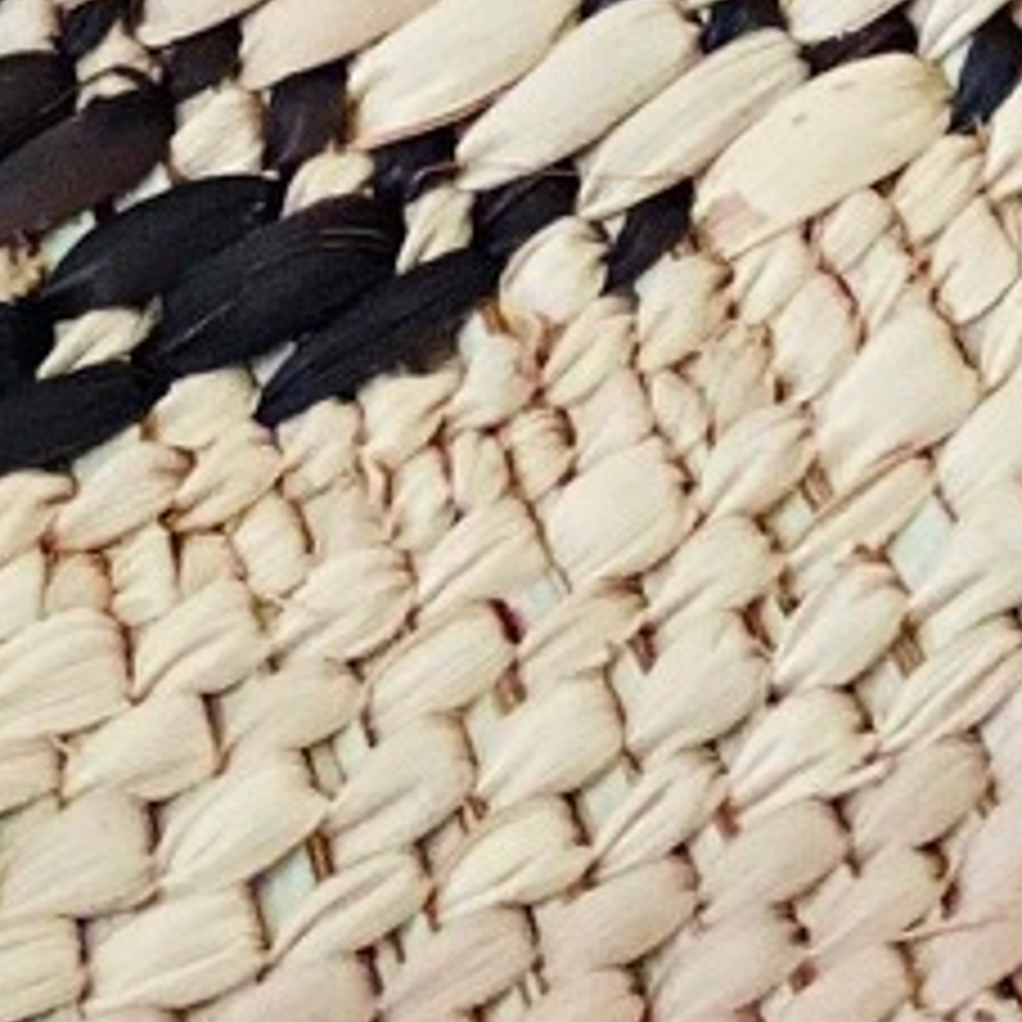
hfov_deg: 4.3
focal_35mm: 409
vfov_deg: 4.1
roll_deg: +0.2
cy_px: -1976
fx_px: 13662
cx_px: -522
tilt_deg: -0.4
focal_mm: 6
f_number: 2
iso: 160
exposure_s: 1/122
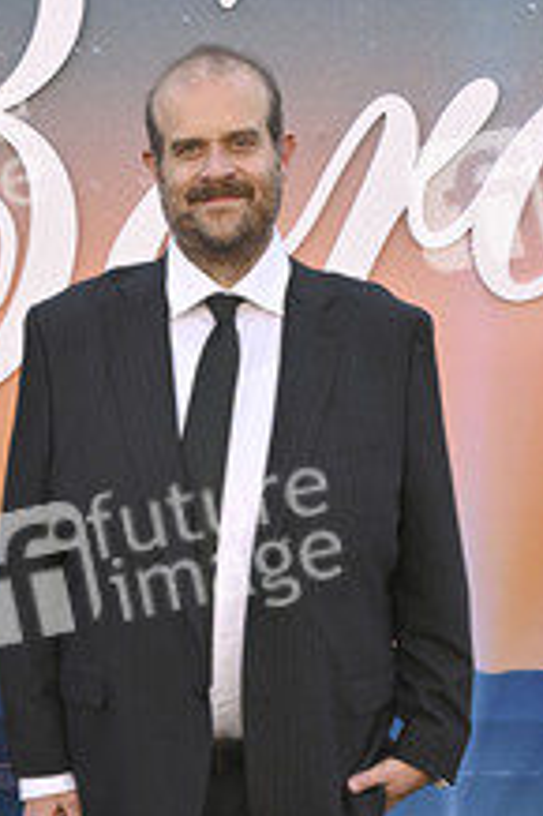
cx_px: 258
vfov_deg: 25.5
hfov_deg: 17.7
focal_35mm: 77
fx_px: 1745
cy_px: 745
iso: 500
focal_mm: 42
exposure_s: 1/320
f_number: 7.1
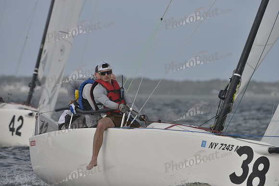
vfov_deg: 3.4
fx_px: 3101
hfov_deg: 5.2
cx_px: 140
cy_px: 93
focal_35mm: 400
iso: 400
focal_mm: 400
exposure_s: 1/1600
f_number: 9
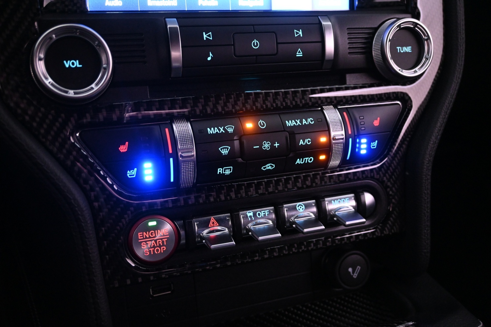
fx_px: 491
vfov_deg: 36.9
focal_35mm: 36
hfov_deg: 53.1
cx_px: 246
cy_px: 164
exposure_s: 1/30
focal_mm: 24
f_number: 4.2
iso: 3200
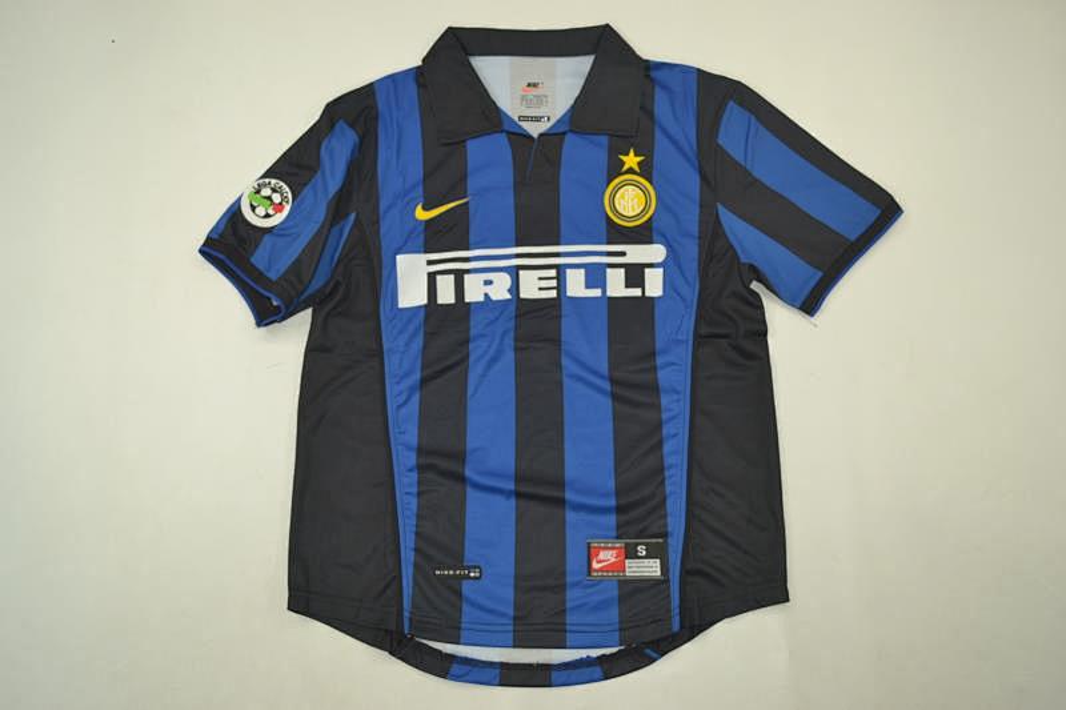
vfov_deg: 40.0
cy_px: 355
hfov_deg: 57.2
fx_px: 977
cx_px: 533
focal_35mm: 33
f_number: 4
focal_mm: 22
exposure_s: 1/160
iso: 200
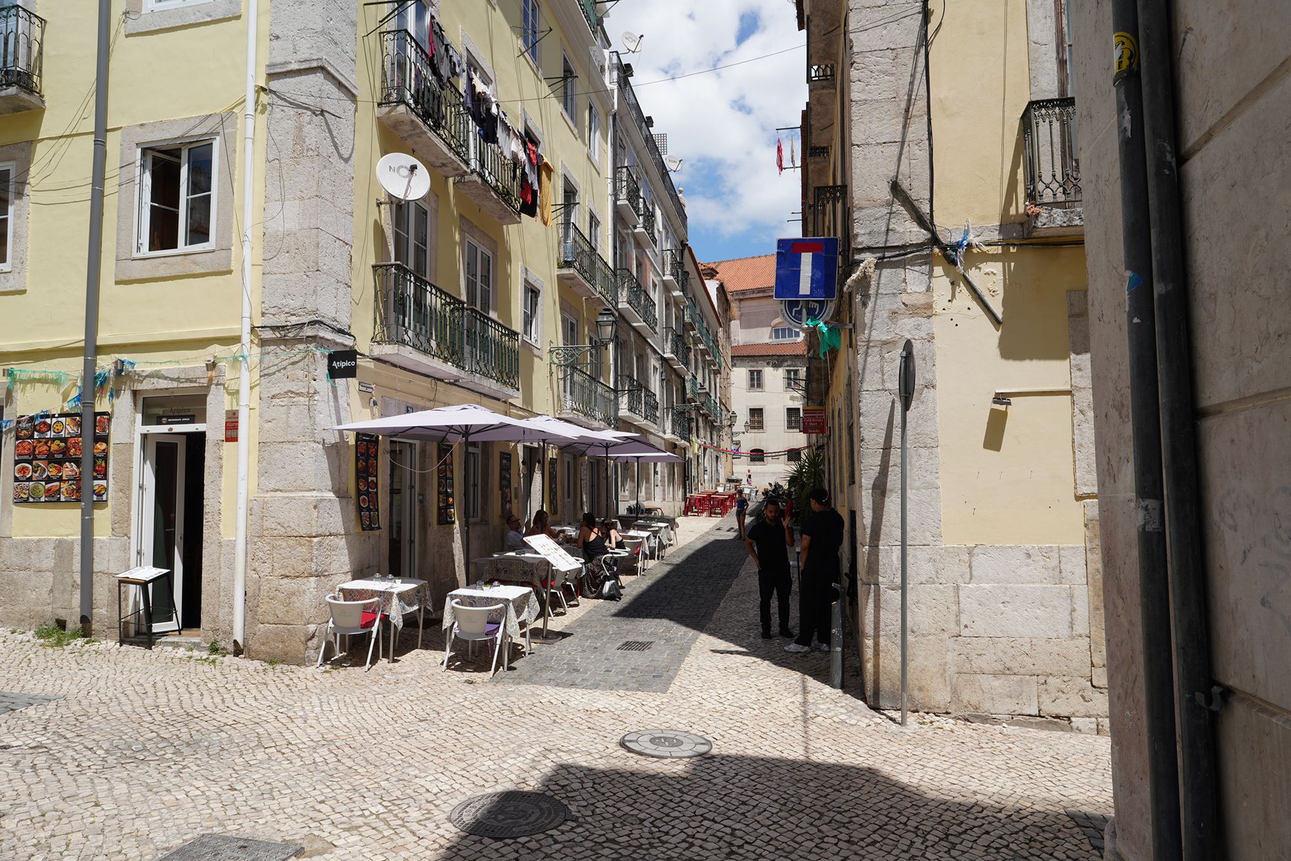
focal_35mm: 24
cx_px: 646
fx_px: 861
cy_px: 430
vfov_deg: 53.1
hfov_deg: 73.7
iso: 100
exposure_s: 1/100
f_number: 14
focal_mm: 24
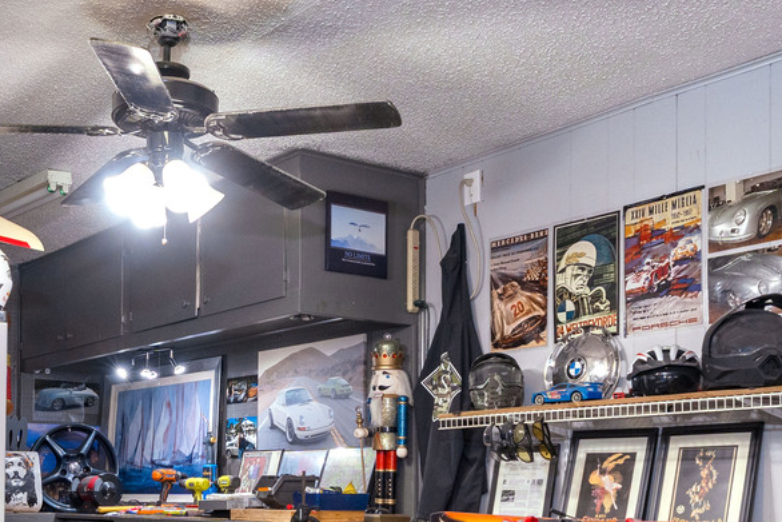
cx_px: 222
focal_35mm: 49
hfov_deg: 39.2
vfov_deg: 26.2
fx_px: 1075
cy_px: 494
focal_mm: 17.9
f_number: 8
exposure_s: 1/30
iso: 800
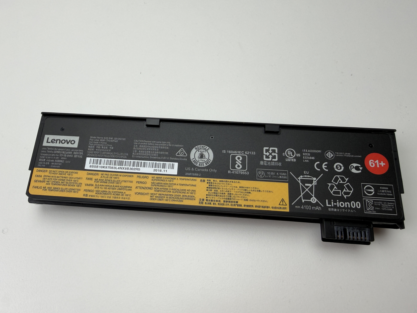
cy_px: 161
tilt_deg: -66.5
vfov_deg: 54.9
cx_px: 203
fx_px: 301
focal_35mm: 25
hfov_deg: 69.4
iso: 40
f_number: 2.2
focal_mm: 2.22
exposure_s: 1/189
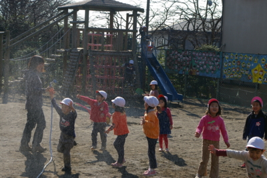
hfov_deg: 24.6
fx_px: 612
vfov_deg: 16.6
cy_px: 89
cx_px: 134
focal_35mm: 82
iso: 200
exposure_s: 1/250
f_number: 9.5
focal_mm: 55
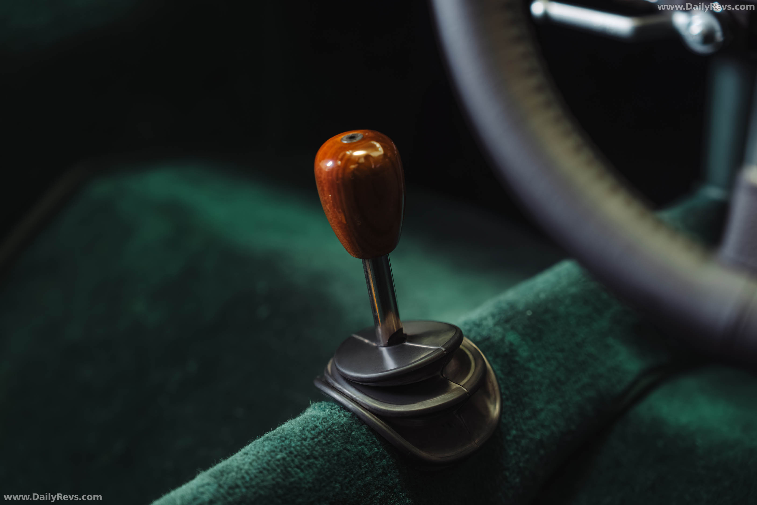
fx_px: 1346
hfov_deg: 31.4
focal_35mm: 64
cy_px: 252
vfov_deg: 21.2
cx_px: 378
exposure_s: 1/40
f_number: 2.8
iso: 1250
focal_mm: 64
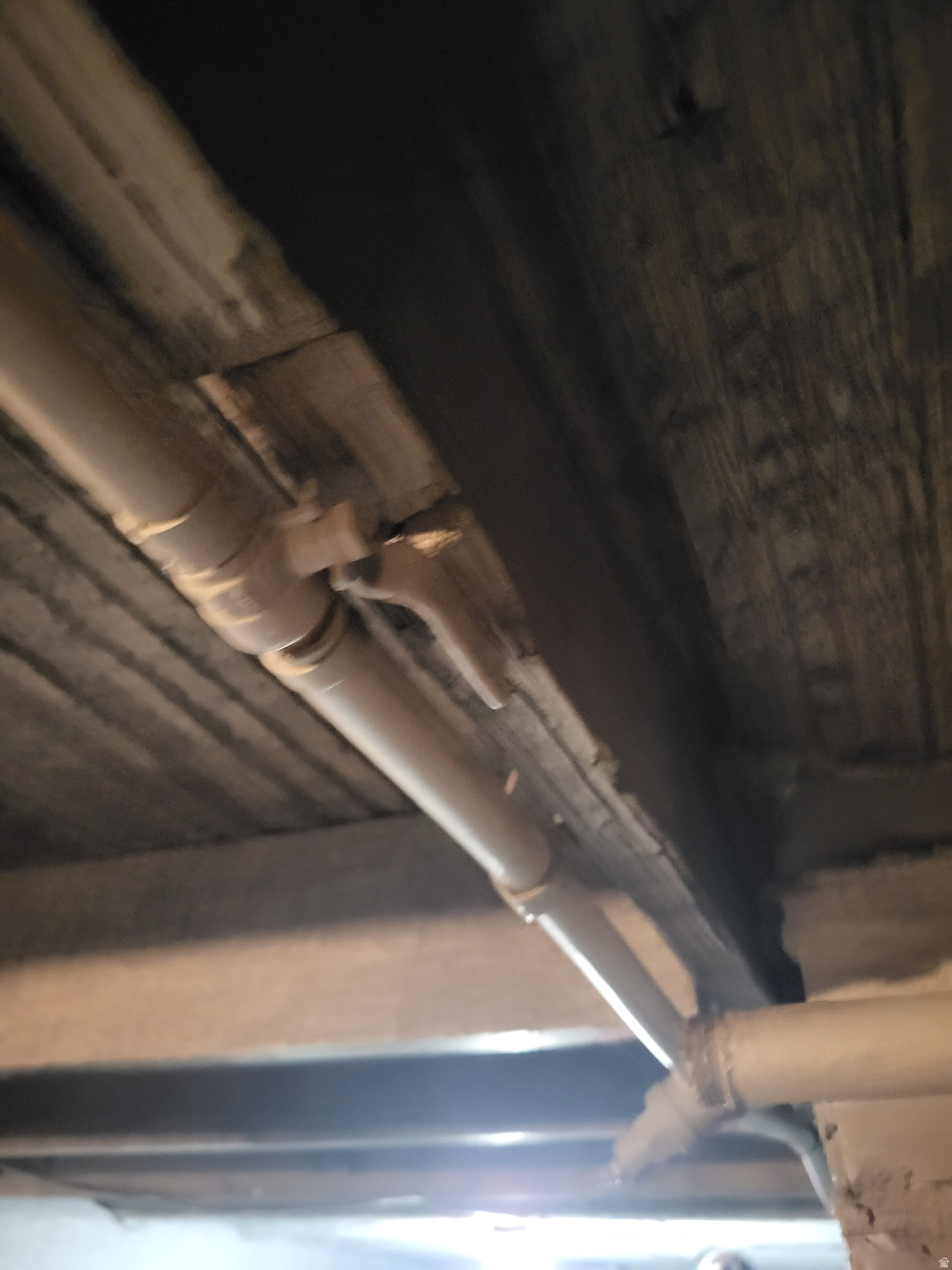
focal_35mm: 26
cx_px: 476
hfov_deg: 53.1
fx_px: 953
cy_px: 635
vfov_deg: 67.3
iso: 1250
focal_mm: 5.4
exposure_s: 1/15
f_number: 1.8
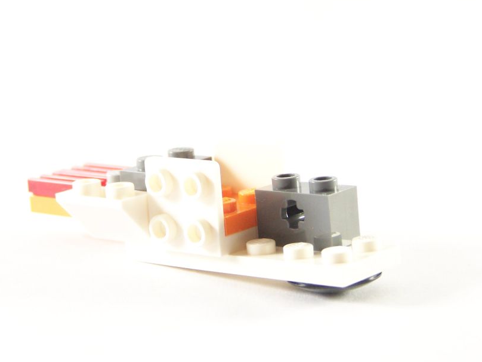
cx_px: 228
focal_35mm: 133
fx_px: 1852
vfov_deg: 11.1
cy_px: 135
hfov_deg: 14.8
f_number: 3.2
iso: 200
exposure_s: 1/20
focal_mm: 17.5
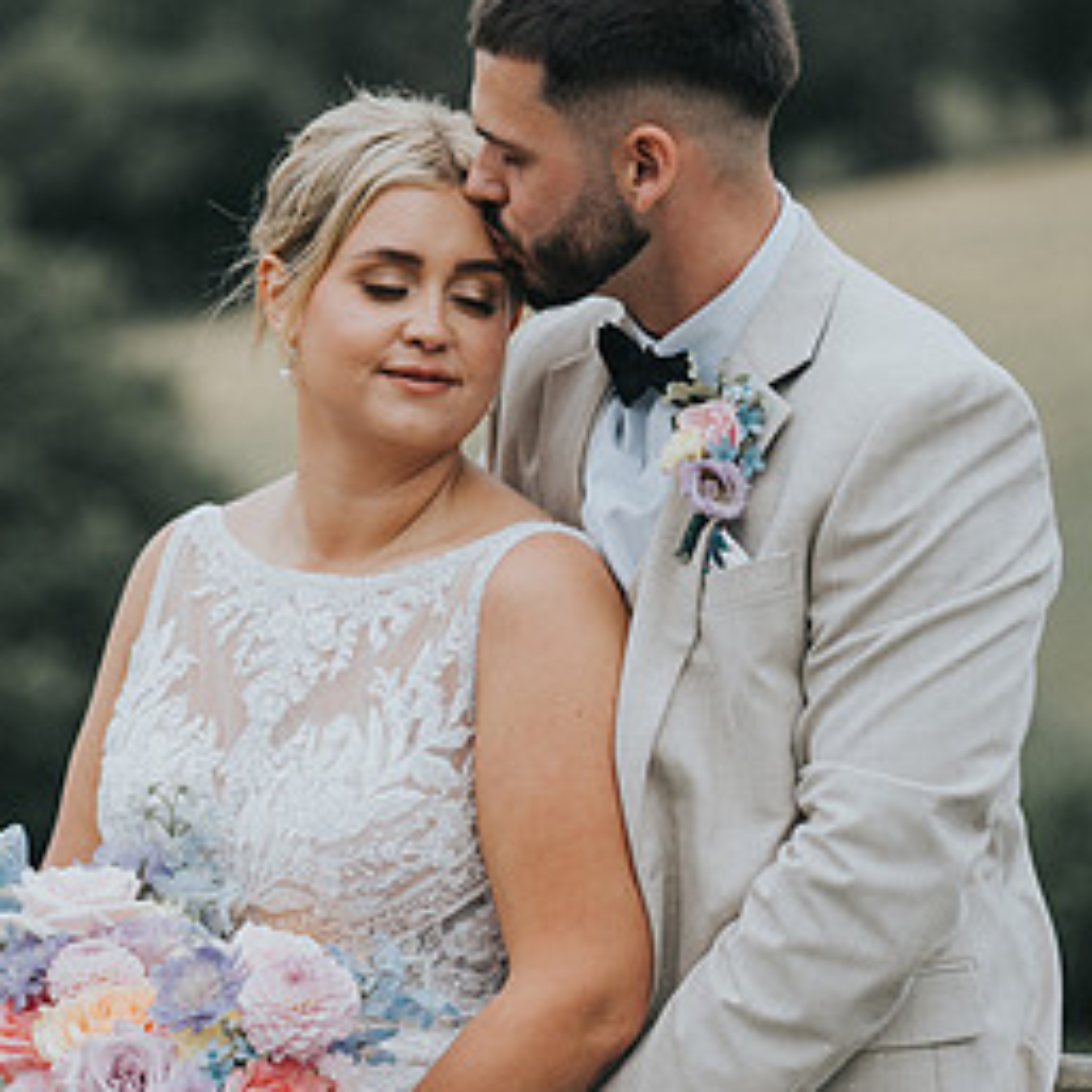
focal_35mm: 200
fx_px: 7138
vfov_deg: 8.7
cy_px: 568
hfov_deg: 8.7
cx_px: 47
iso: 100
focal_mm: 97
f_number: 2.8
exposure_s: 1/750
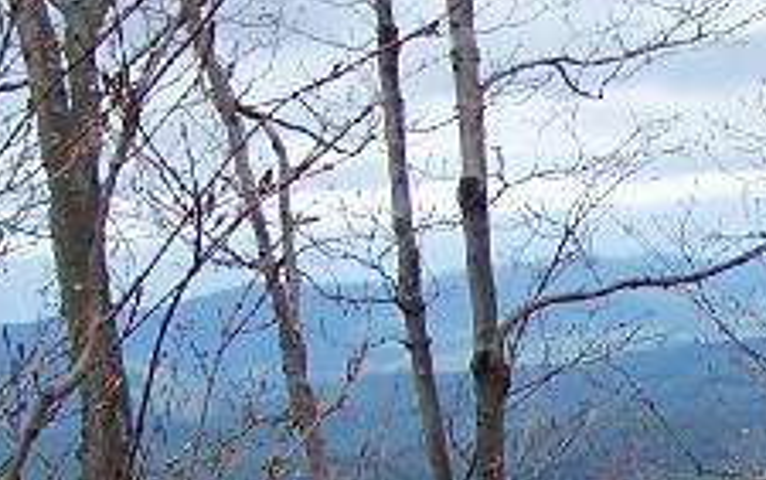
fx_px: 3823
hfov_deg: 11.1
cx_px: 1021
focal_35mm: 183
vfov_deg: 7.1
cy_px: 701
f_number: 2.8
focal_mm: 6.3
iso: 80
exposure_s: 1/800
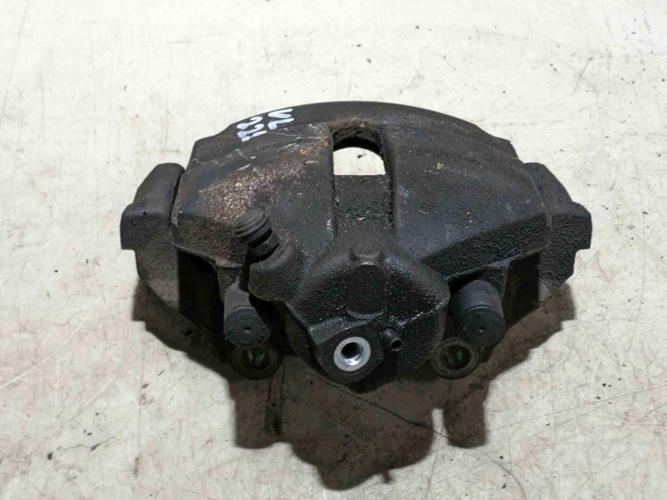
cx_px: 334
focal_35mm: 51
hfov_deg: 37.5
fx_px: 983
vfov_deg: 28.6
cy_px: 250
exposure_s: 1/50
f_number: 1.89
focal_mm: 5.43
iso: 189
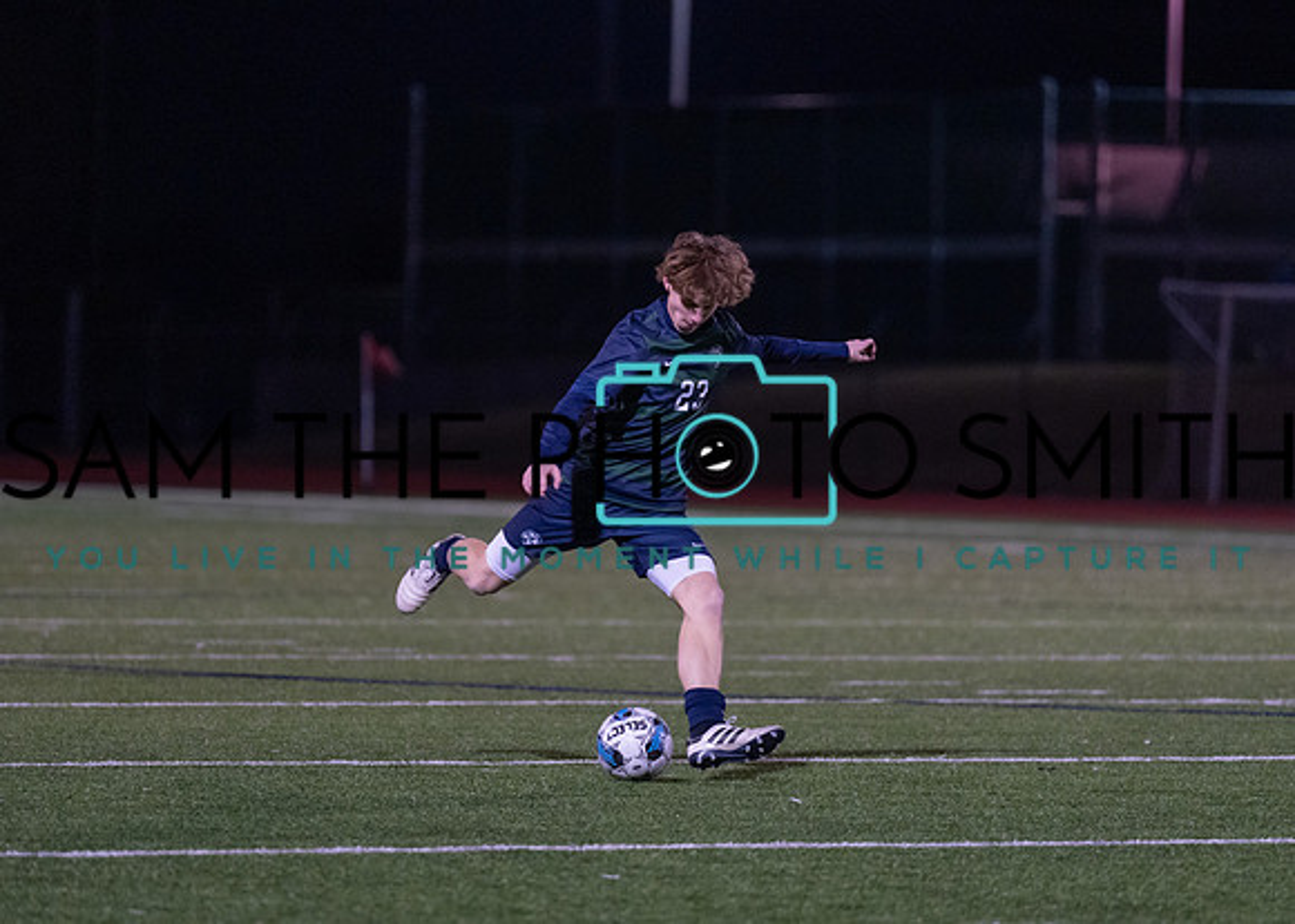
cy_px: 474
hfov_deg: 6.9
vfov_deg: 4.9
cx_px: 606
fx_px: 10796
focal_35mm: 294
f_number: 2.8
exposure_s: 1/1000
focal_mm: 200
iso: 2500
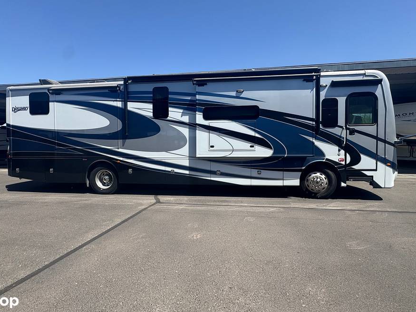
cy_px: 154
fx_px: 192
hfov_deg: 94.4
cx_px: 219
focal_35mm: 16
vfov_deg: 78.1
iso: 50
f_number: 2.2
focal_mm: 2.22
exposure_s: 1/1477
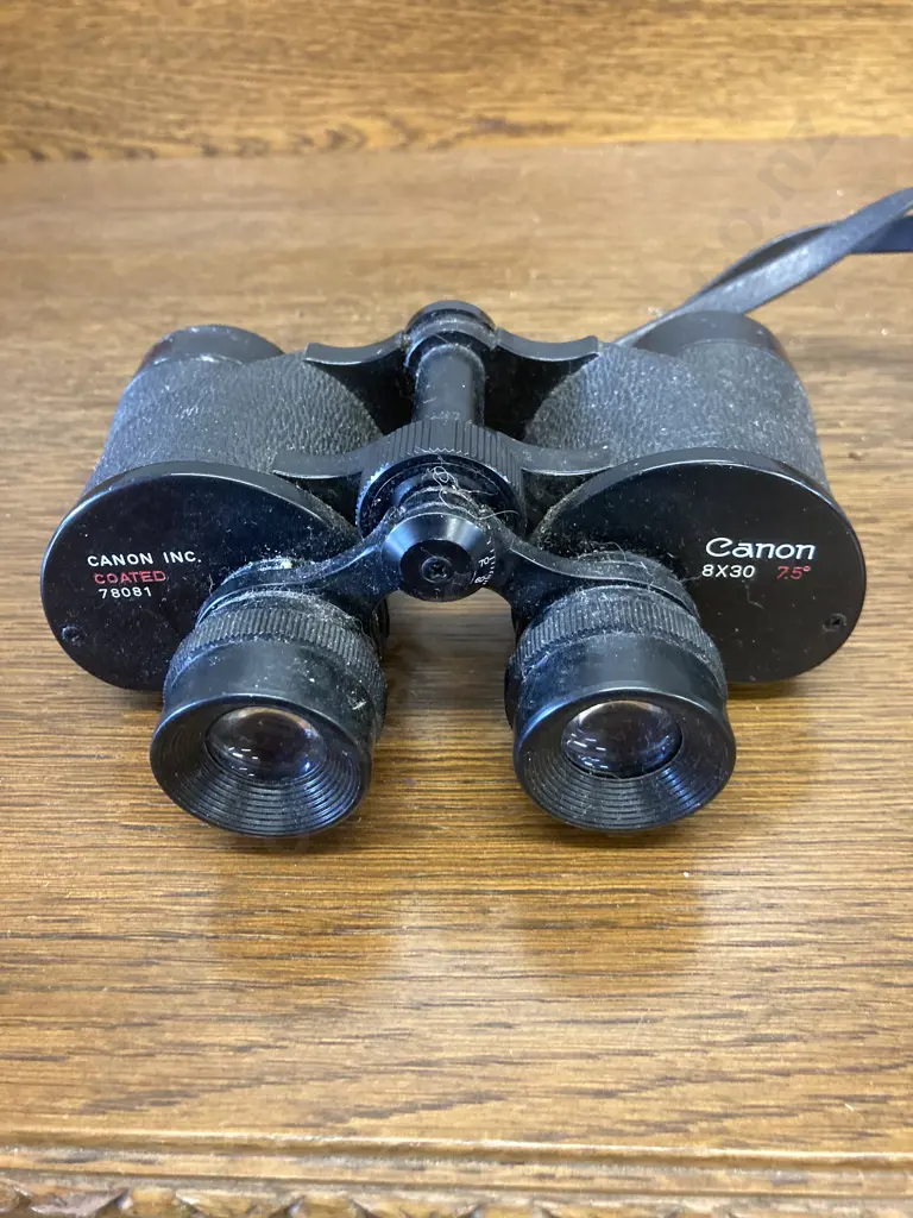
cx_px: 456
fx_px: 985
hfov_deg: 49.7
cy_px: 609
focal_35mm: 28
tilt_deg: -39.9
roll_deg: +2.6
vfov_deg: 63.4
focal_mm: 3.99
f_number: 1.8
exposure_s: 1/33
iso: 320
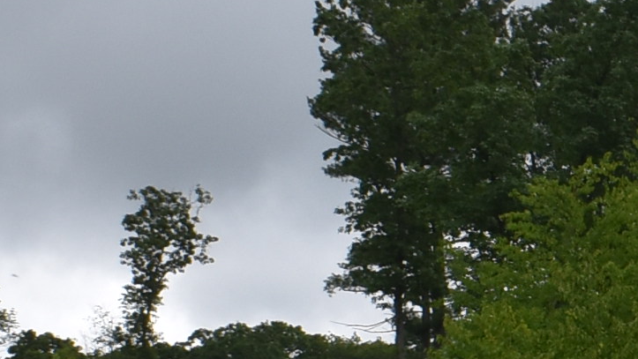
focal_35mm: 176
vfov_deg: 6.9
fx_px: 2978
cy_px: 351
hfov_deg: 11.8
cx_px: 910
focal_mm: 18
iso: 200
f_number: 9
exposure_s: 1/320
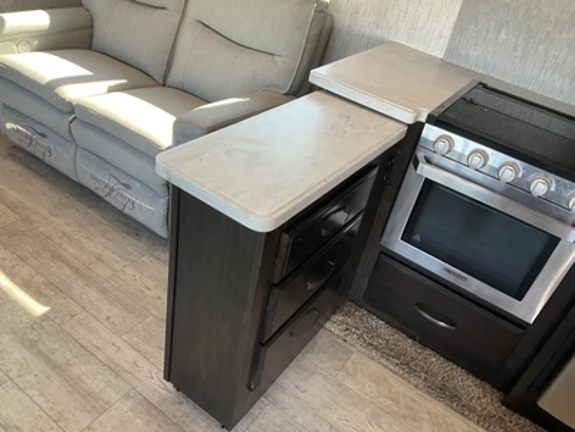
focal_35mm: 29
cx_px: 288
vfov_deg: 48.2
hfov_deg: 61.7
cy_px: 216
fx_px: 482
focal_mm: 3
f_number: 1.8
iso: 50
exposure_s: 1/50
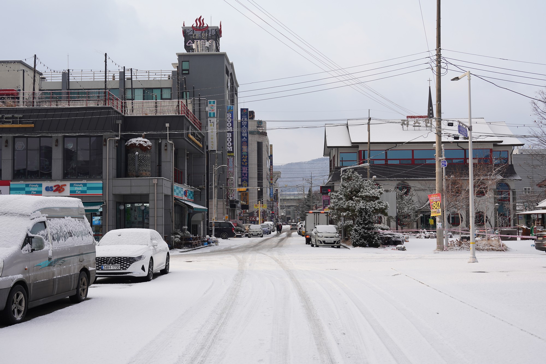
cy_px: 182
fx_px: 683
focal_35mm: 45
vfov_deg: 29.9
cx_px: 273
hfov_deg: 43.6
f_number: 10
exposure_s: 1/100
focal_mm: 45
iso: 160
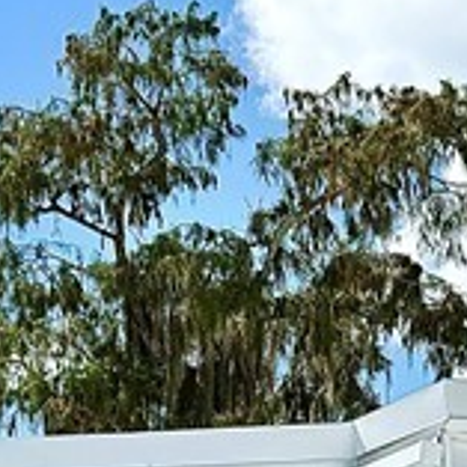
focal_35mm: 138
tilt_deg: +3.9
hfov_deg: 12.5
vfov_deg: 11.8
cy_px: 821
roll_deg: +0.4
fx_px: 2106
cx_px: 452
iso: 80
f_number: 1.78
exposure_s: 1/6711
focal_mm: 6.76
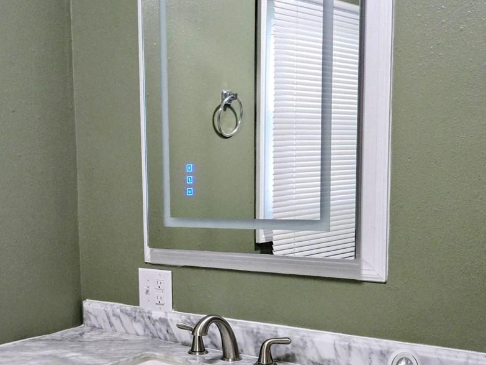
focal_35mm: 47
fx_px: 660
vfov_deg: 30.3
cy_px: 275
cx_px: 119
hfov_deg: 39.3
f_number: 1.8
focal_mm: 5.4
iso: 640
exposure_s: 1/120
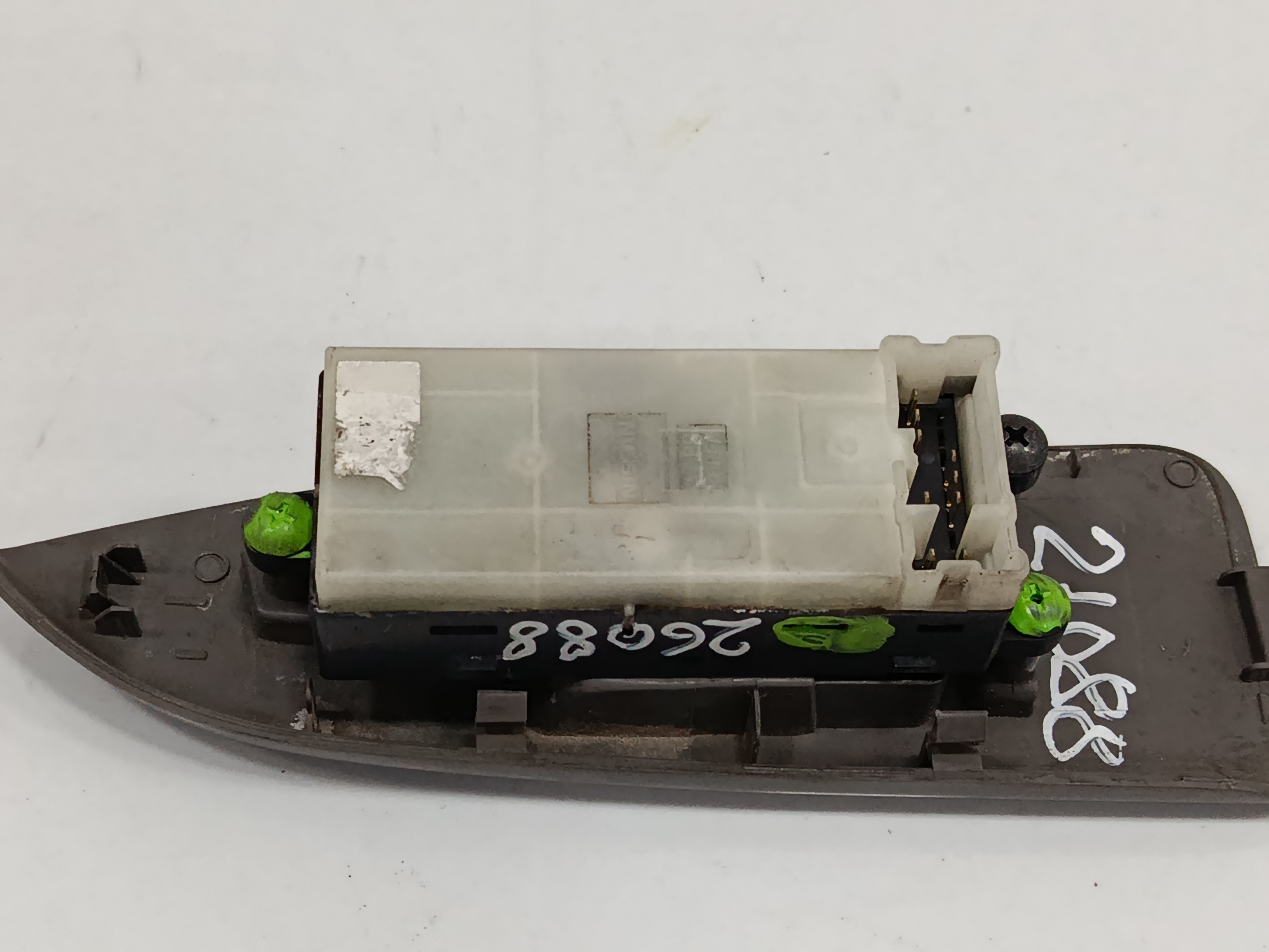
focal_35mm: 58
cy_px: 573
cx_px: 638
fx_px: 2126
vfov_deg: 25.2
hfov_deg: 33.2
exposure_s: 1/100
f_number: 1.7
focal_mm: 5.24
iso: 863
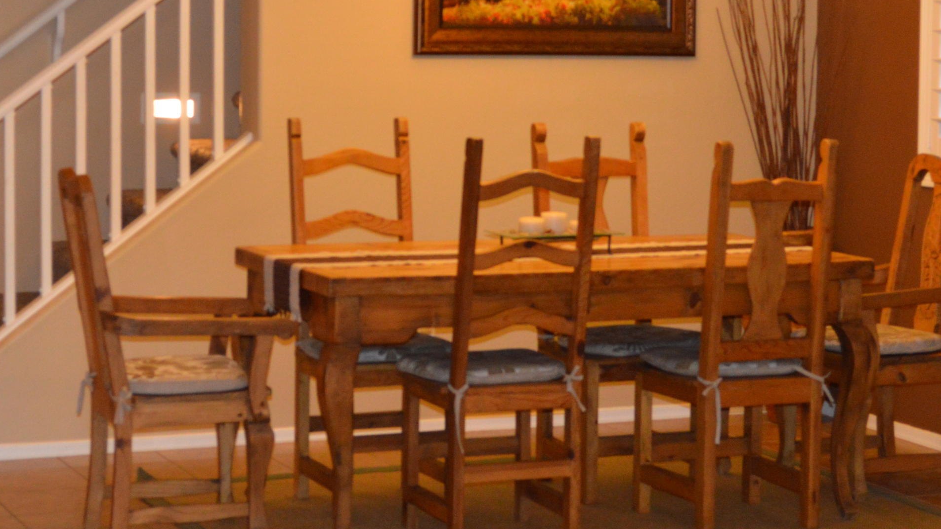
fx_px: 2345
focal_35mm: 94
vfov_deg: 12.8
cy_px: 151
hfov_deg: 22.7
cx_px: 468
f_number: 5
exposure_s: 1/60
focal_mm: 38
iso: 1100
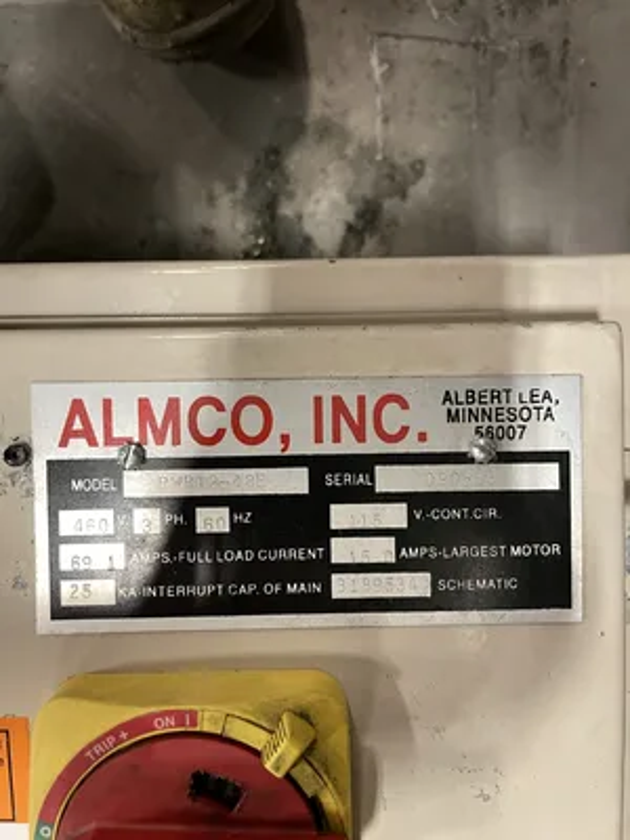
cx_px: 315
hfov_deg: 53.1
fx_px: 631
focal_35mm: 26
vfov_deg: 67.3
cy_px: 420
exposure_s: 1/60
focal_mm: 4.2
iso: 400
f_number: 1.6
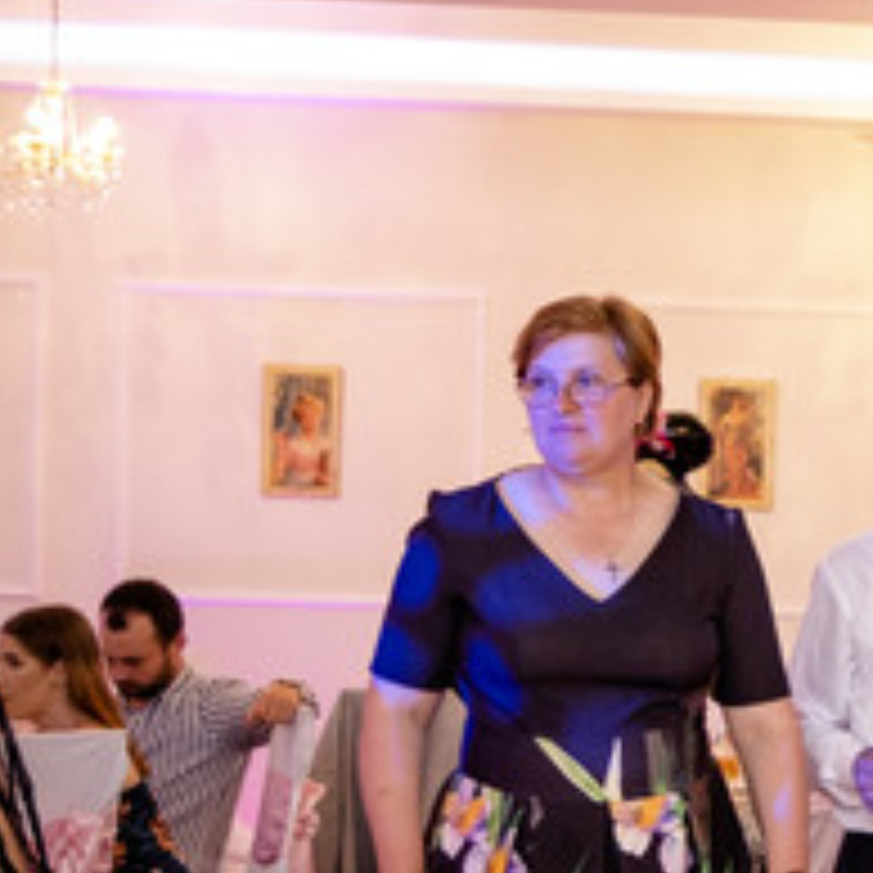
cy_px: 682
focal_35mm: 98
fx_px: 2796
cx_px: 1278
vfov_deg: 17.6
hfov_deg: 16.3
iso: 800
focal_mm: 23
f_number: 1.4
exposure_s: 1/200
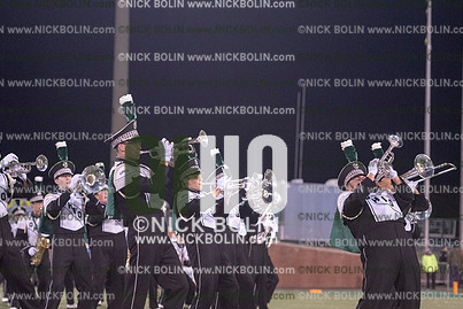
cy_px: 190
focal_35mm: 151
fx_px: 1943
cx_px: 206
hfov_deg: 13.6
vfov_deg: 9.1
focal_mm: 105
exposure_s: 1/1250
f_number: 3.2
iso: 5000
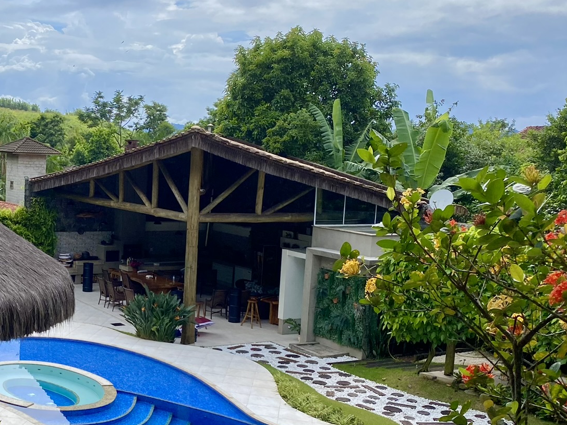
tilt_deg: -9.8
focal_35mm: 49
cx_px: 99
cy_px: 256
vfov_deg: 29.6
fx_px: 803
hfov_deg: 37.3
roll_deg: -2.6
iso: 32
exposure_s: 1/3040
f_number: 1.8
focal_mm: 4.25
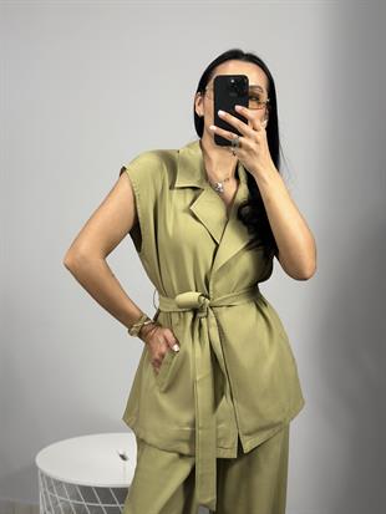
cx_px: 193
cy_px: 257
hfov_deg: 30.3
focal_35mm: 48
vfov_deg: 39.6
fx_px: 713
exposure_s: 1/100
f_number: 1.78
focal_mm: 6.86
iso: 100
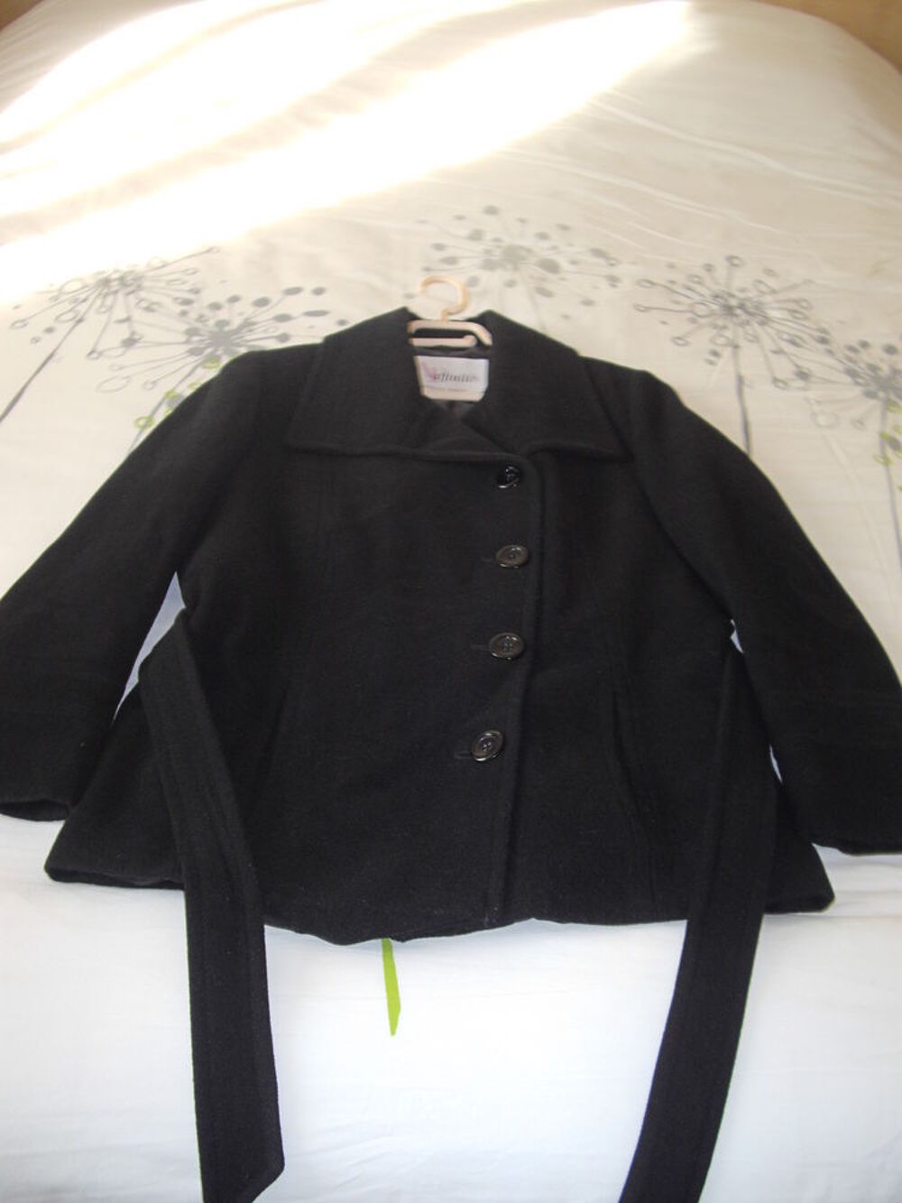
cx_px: 451
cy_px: 602
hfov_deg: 37.7
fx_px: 1320
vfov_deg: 49.0
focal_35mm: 38
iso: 100
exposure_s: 1/60
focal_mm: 7.9
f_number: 2.8
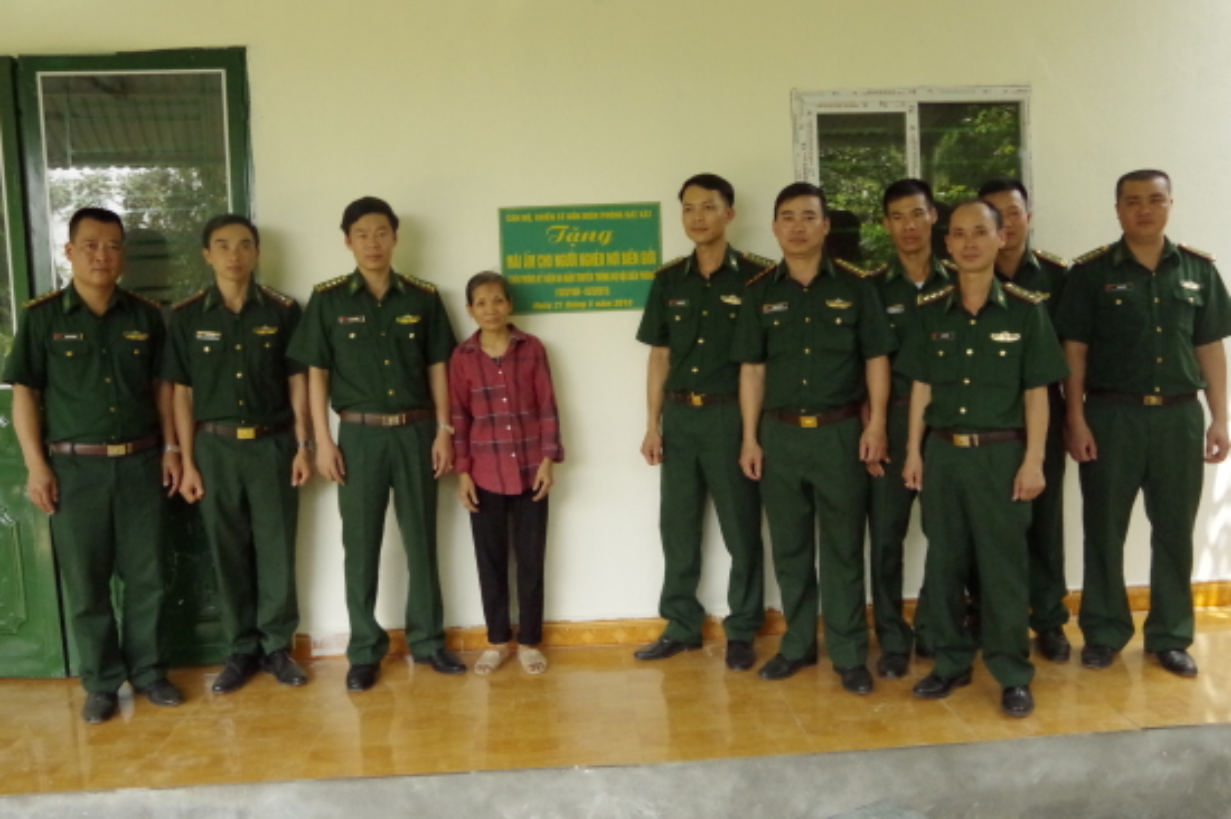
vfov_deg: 47.9
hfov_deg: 67.4
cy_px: 410
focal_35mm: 27
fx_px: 923
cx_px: 616
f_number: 8
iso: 6400
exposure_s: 1/640
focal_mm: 18
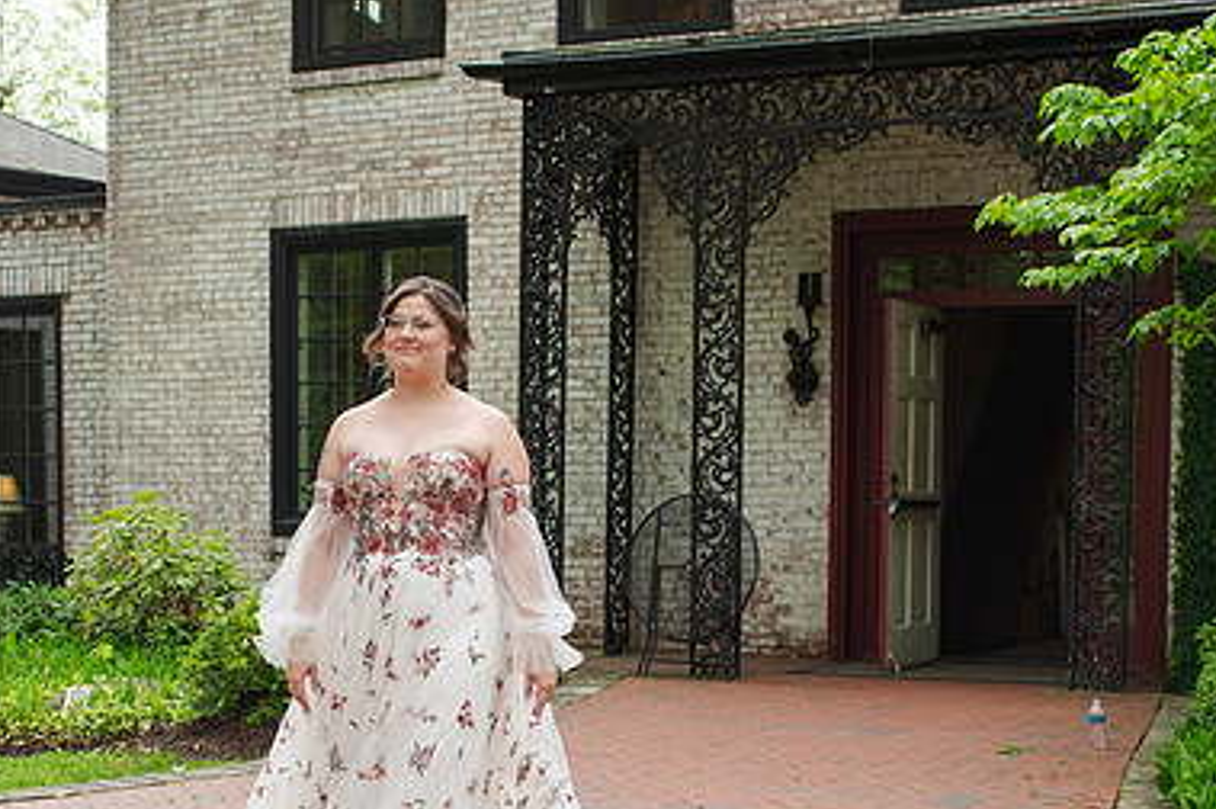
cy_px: 736
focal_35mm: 73
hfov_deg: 27.7
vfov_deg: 18.3
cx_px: 520
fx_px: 2464
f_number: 4.5
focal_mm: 35
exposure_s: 1/320
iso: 160
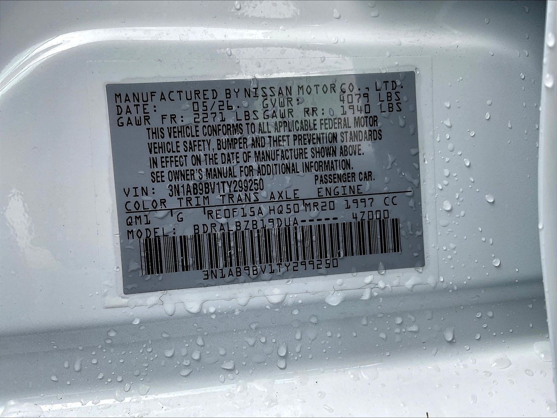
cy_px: 209
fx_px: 467
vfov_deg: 48.2
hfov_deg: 61.7
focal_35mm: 29
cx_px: 278
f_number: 1.8
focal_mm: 3
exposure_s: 1/277
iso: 16
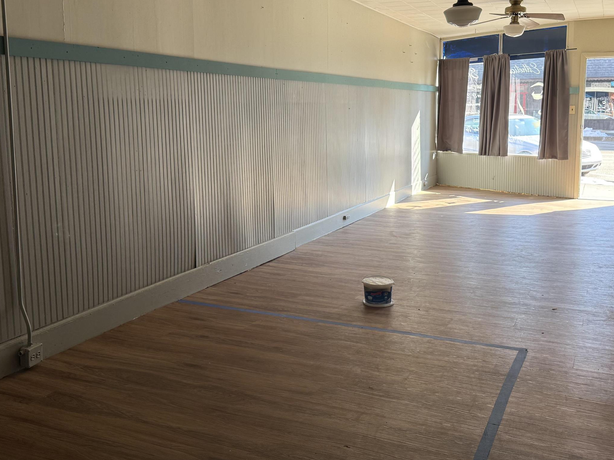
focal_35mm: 36
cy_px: 186
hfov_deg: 51.3
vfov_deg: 39.5
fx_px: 639
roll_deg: +0.6
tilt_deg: -6.2
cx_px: 323
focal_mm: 6.76
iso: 80
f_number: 1.78
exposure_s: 1/173
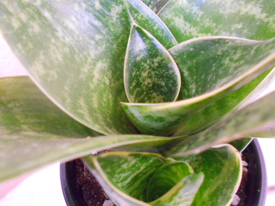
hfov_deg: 61.7
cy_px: 103
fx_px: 230
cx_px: 138
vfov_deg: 48.2
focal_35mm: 29
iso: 800
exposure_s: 1/10
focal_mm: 5.3
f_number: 3.4
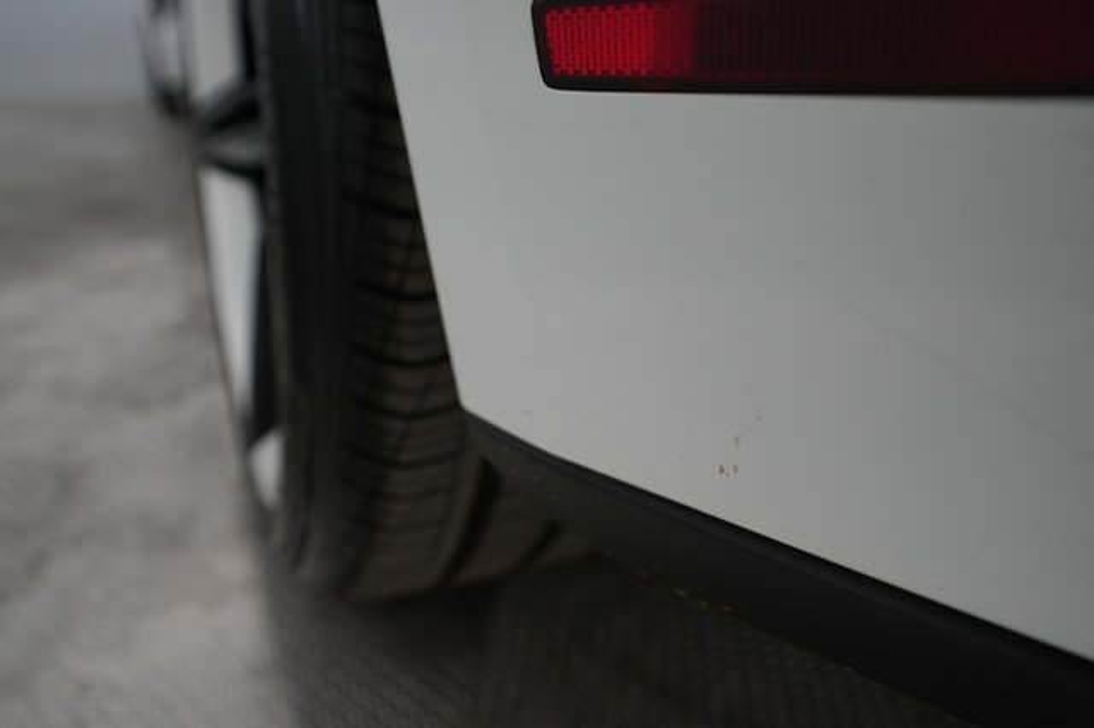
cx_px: 547
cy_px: 364
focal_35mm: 28
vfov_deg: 46.4
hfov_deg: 65.5
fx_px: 850
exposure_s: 1/100
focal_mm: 28
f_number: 4.5
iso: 800
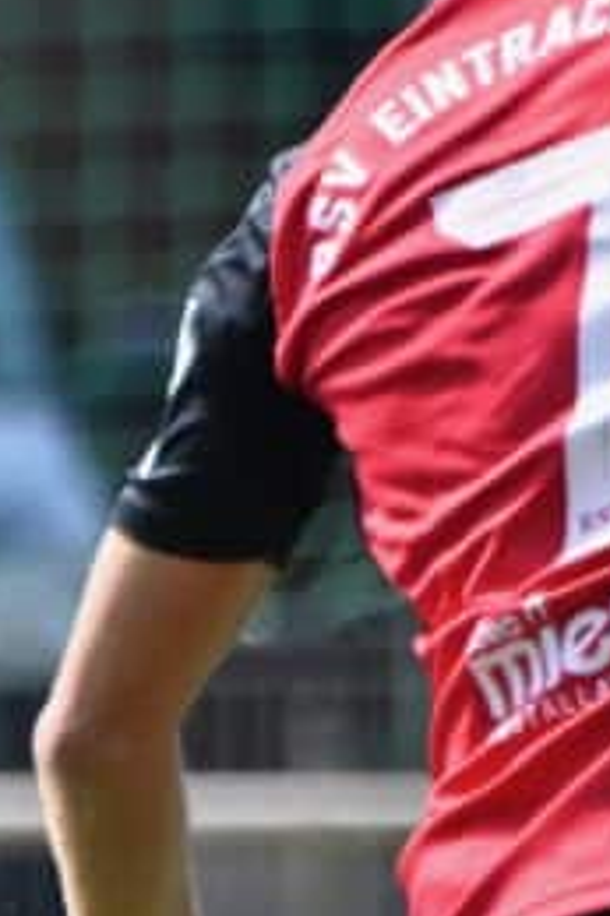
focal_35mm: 3155
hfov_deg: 0.4
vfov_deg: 0.7
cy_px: 657
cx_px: 1449
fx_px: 80290
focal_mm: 400
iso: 400
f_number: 5.6
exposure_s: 1/1600
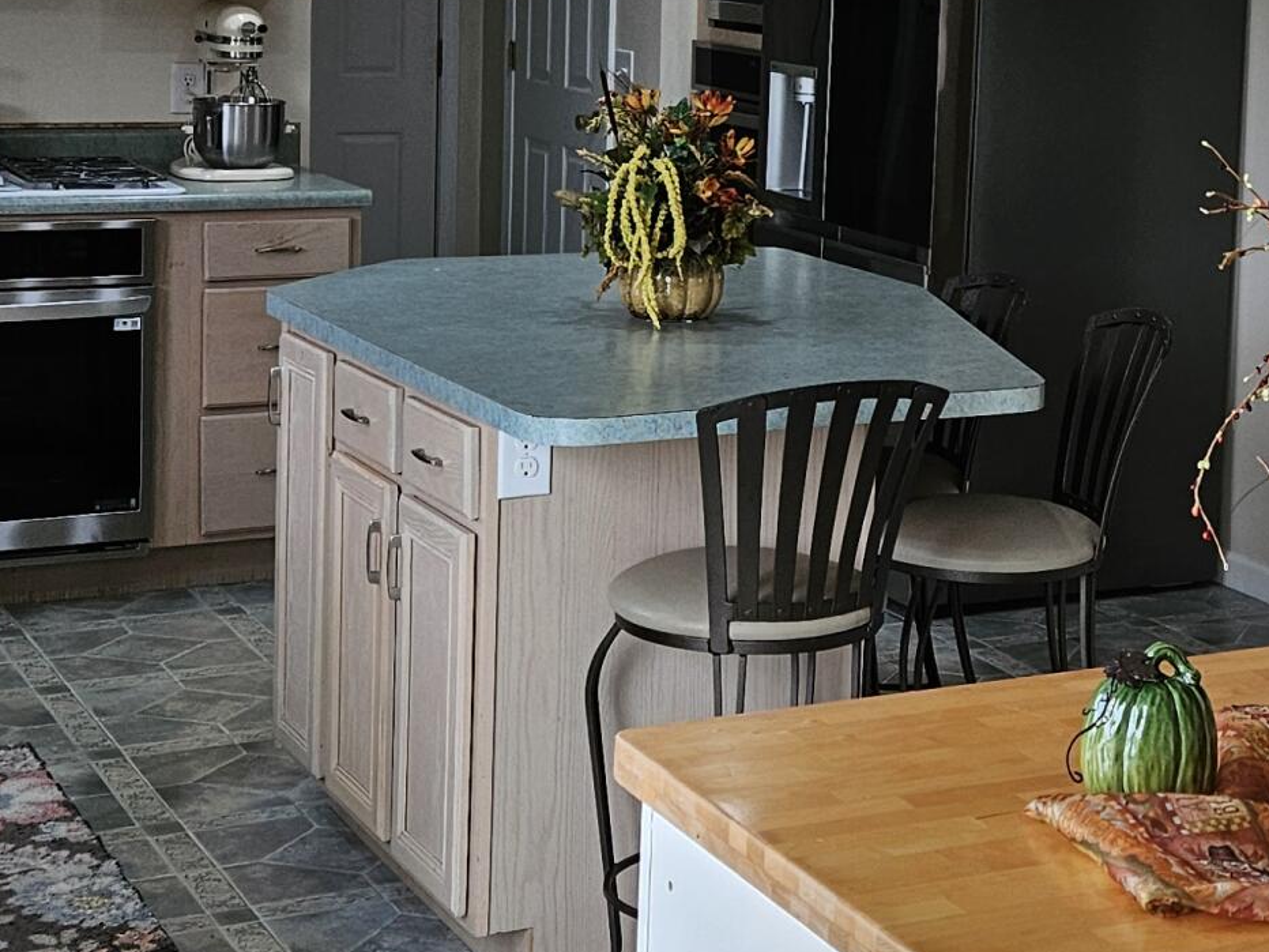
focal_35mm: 74
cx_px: 1117
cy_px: 162
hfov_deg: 25.6
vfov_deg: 19.6
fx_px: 2713
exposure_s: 1/180
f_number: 1.8
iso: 80
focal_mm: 5.4
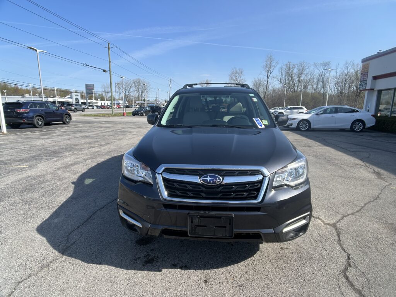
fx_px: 297
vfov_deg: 53.1
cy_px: 148
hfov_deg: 67.3
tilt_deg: -11.3
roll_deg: -1.7
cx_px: 198
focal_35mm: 26
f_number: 1.5
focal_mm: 5.7
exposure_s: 1/2695
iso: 50
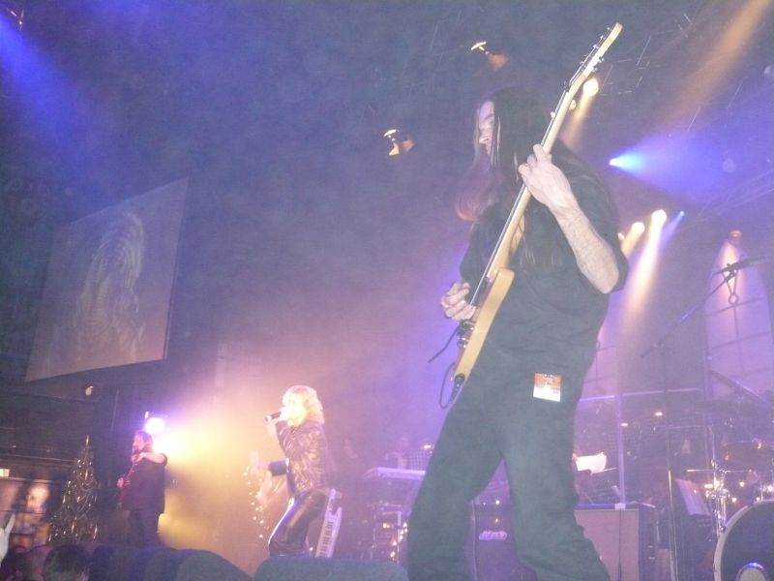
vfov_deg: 41.8
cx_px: 387
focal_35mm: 34
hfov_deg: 54.0
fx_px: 760
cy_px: 290
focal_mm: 5.5
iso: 640
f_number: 3.1
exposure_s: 1/30
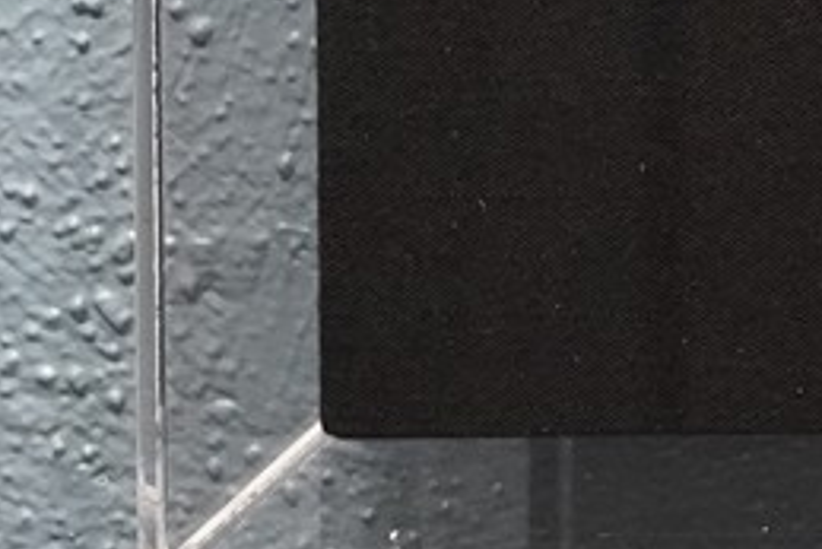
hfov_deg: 6.5
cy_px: -1336
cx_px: 2485
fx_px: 6534
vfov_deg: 4.5
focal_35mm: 286
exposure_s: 1/100
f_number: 8
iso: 3200
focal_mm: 37
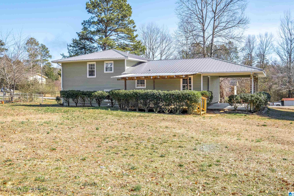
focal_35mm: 31
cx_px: 148
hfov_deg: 60.3
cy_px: 95
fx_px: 253
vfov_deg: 42.3
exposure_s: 1/640
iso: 800
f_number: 8
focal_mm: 20
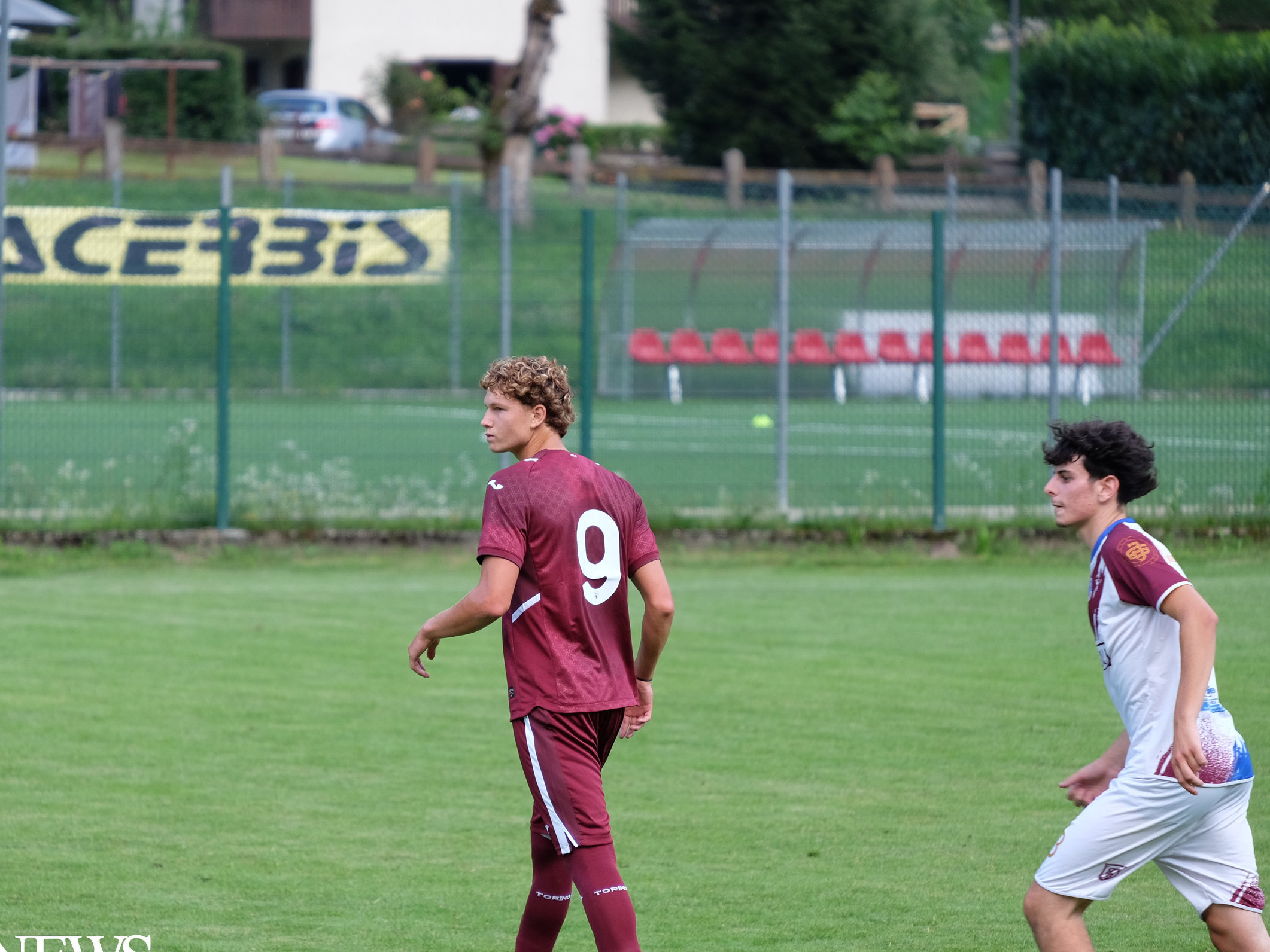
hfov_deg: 5.7
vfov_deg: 4.3
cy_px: 473
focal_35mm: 348
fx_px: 12769
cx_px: 536
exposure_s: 1/340
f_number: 4.8
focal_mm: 200
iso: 800
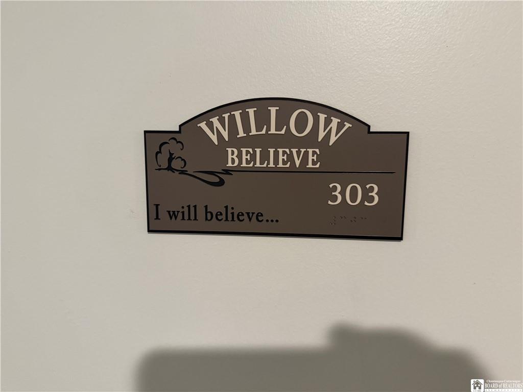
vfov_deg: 56.8
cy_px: 196
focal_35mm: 24
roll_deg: -0.7
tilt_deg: -7.3
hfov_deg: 71.6
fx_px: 363
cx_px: 262
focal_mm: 6.76
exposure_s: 1/60
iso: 320
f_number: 1.78
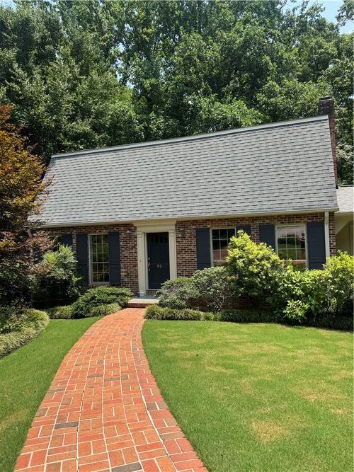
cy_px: 236
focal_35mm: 24
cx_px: 177
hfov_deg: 56.8
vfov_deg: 71.6
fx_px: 327
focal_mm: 6.76
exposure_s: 1/1923
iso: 80
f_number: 1.78
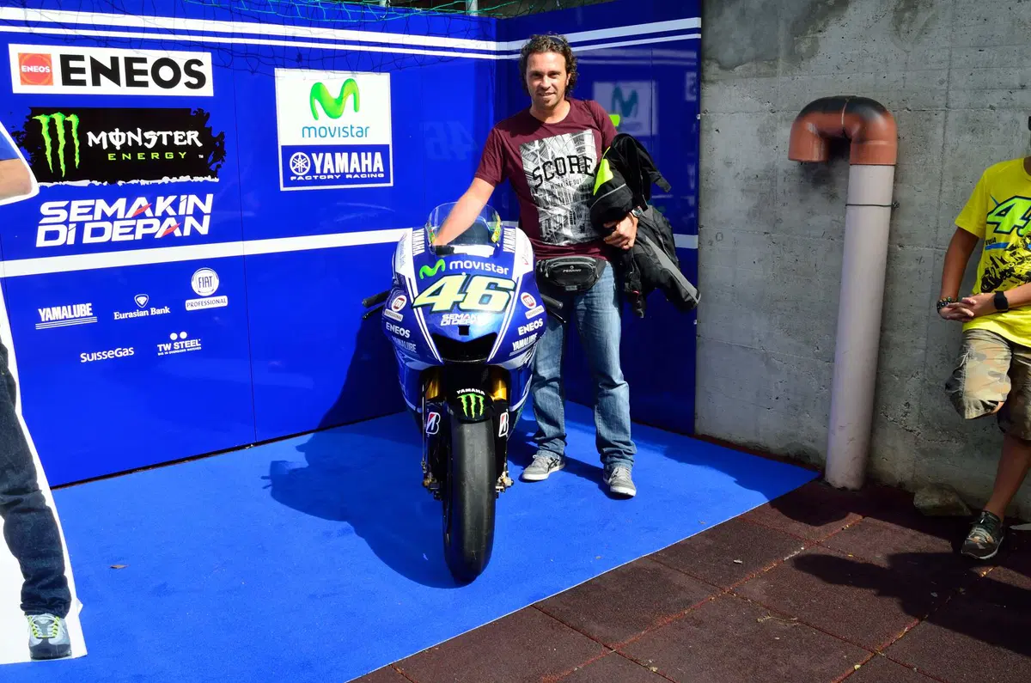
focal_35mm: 33
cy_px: 342
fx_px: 943
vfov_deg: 39.8
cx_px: 516
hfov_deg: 57.3
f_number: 11
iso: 160
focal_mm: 22
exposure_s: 1/125
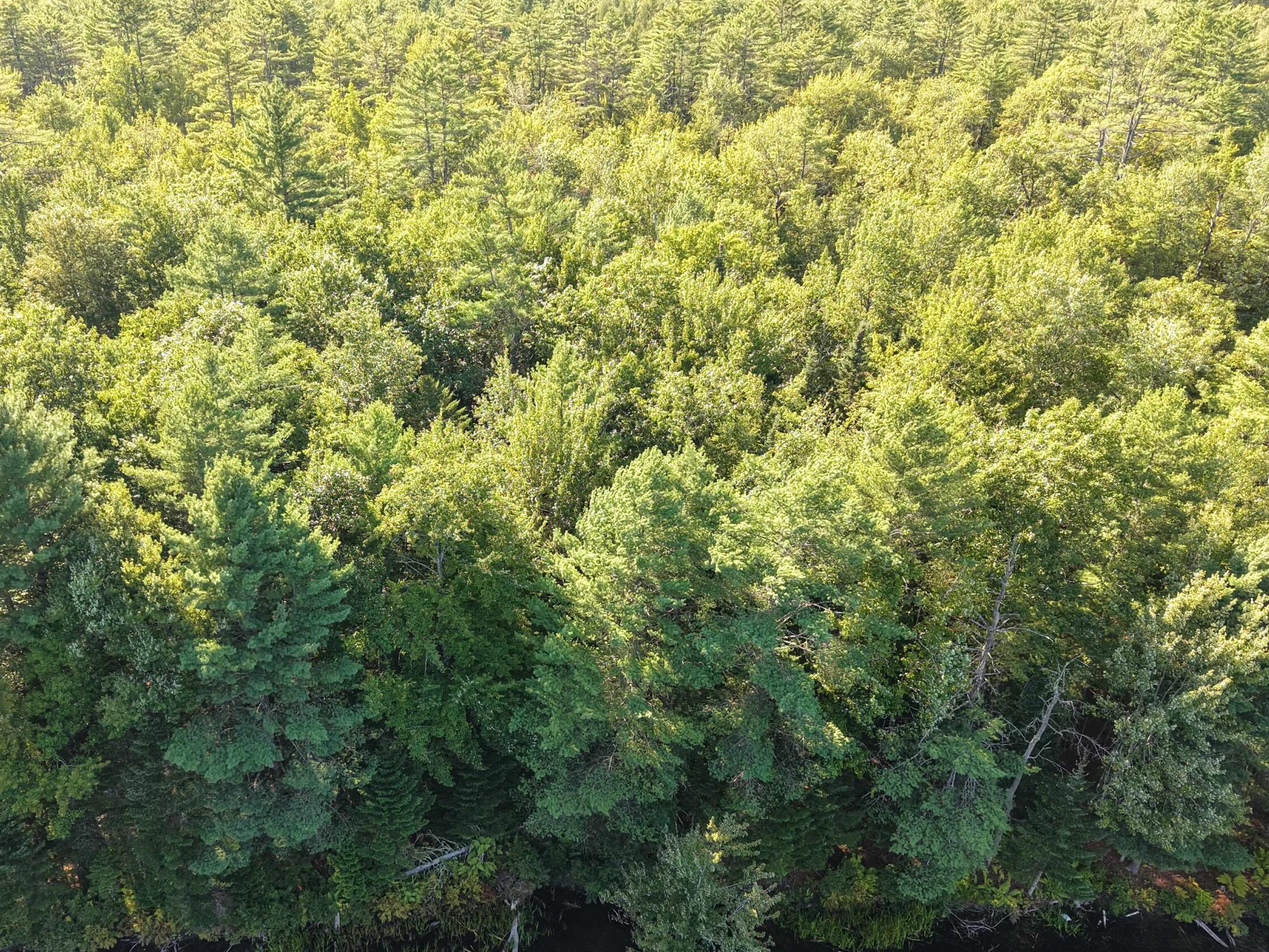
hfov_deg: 56.6
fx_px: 1173
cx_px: 541
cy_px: 561
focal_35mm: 32
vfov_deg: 44.0
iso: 130
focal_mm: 8.67
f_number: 1.8
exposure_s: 1/400
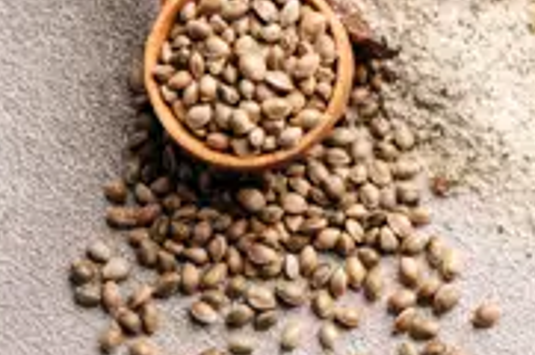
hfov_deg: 9.3
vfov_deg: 6.2
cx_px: 570
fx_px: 3278
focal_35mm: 221
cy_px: -21
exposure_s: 1/125
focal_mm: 100
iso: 250
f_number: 6.3
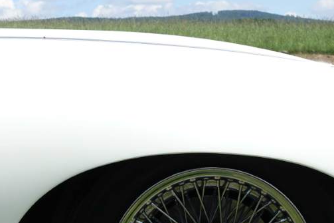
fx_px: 807
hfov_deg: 23.4
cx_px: 179
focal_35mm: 87
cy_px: 243
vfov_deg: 15.3
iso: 125
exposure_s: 1/800
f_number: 4.5
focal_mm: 14.1
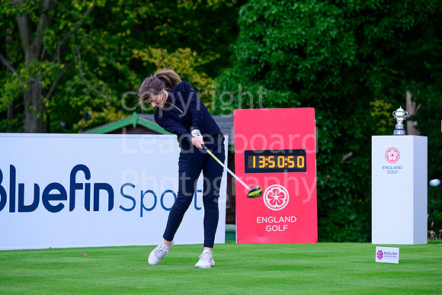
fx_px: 2272
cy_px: 148
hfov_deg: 11.1
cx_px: 221
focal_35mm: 185
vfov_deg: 7.4
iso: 1600
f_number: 6.3
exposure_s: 1/1250
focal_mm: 185
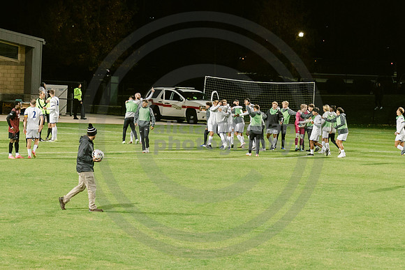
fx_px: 1912
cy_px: 129
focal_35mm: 170
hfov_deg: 12.1
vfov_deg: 8.1
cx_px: 270
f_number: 4
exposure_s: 1/160
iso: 2000
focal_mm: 70
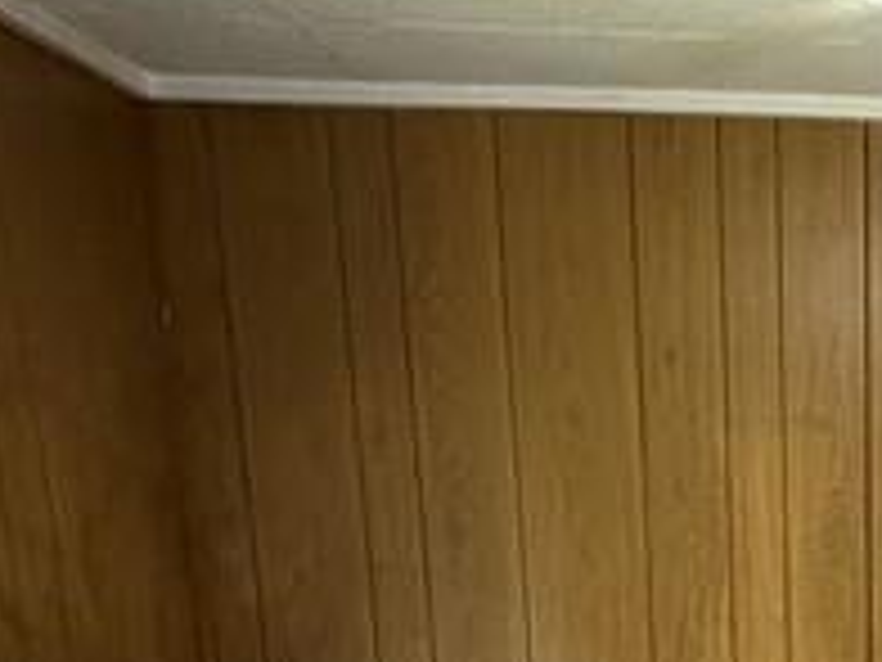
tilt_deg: -17.9
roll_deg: +0.0
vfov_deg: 16.9
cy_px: 1162
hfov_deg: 24.8
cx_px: 976
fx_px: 1860
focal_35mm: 73
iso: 500
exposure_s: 1/60
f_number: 2.2
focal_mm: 2.22
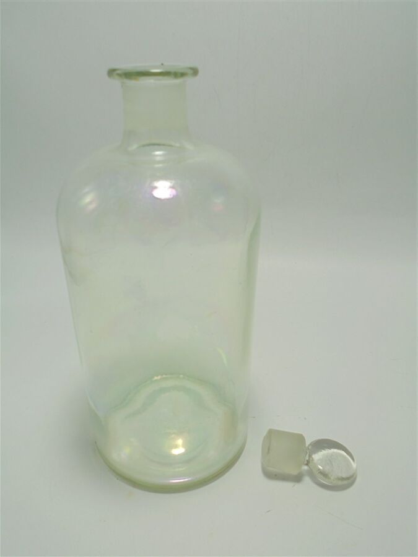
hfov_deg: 48.2
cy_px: 278
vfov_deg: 61.7
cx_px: 209
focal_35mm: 29
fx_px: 467
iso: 100
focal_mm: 5.3
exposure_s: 1/125
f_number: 3.7
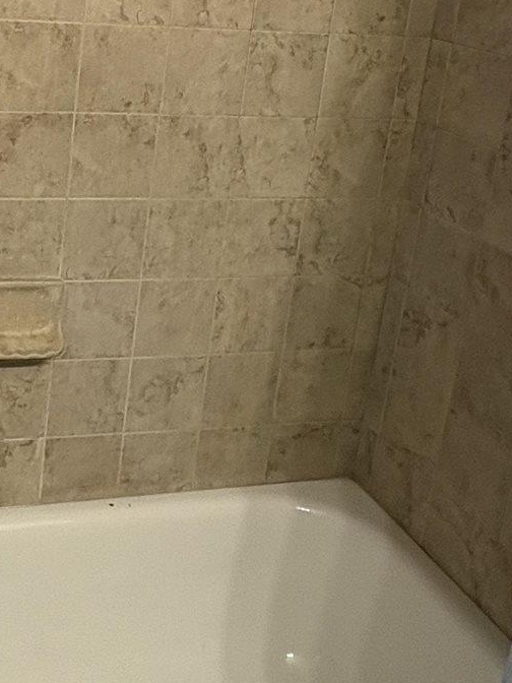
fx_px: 947
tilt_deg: -9.7
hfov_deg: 28.0
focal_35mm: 48
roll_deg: -4.0
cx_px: -29
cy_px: 96
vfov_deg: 37.6
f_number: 2.2
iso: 250
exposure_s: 1/60
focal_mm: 2.22
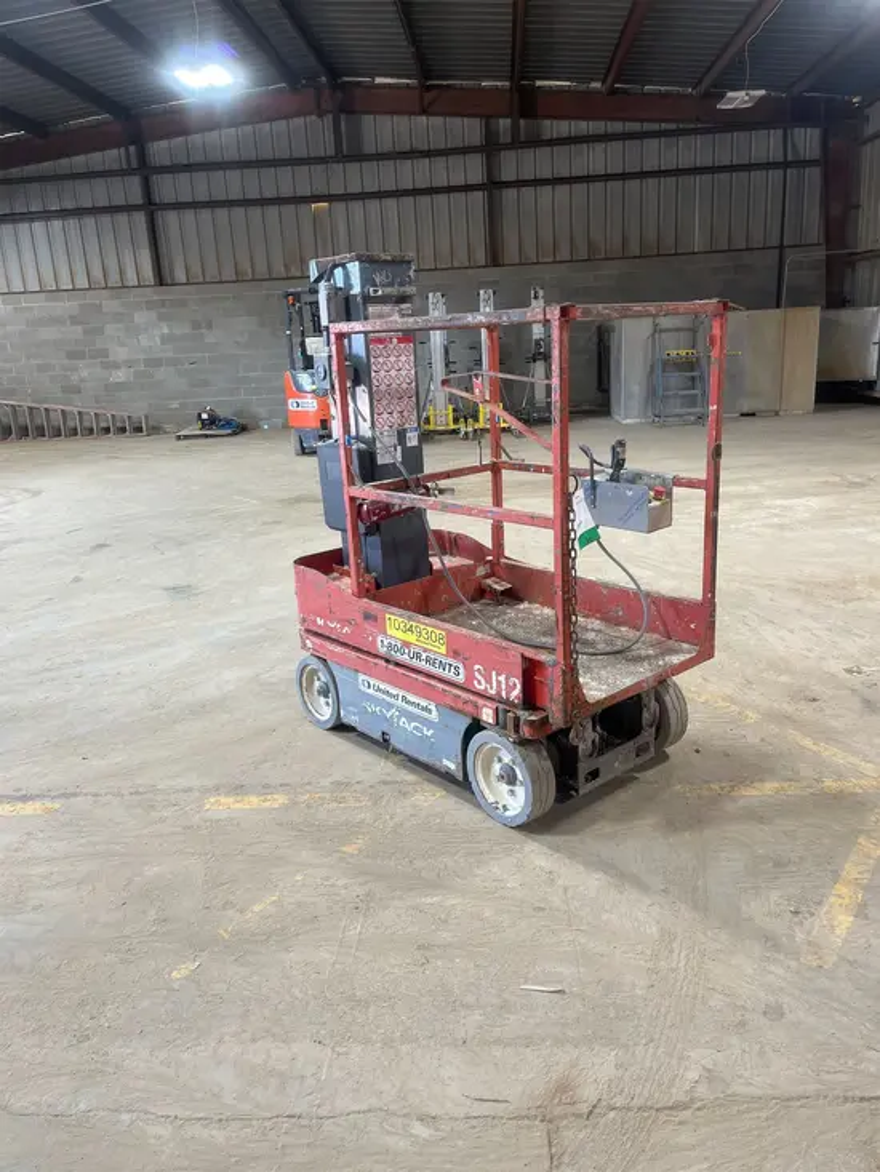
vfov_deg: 67.3
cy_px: 586
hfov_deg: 53.1
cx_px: 440
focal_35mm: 26
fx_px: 881
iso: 100
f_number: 1.6
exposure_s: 1/60
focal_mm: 5.1
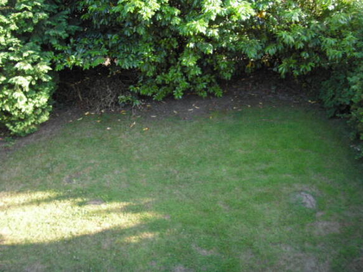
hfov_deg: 49.0
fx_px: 398
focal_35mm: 38
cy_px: 136
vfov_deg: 37.7
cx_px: 182
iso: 100
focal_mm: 6.2
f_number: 2.8
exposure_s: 1/80
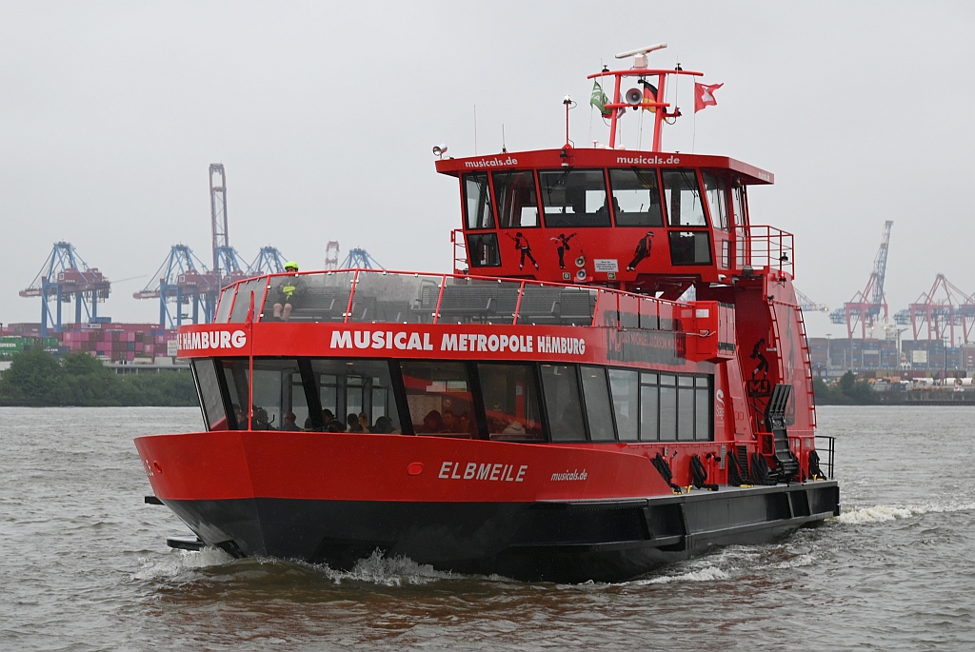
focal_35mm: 86
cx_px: 488
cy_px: 326
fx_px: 2331
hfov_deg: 23.6
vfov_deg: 15.9
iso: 400
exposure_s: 1/400
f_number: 5
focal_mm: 86
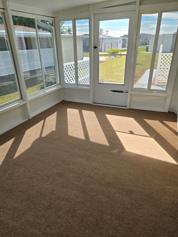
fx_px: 164
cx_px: 86
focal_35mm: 24
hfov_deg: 56.8
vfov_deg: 71.6
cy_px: 123
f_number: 1.8
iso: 25
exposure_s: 1/767
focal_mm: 5.4
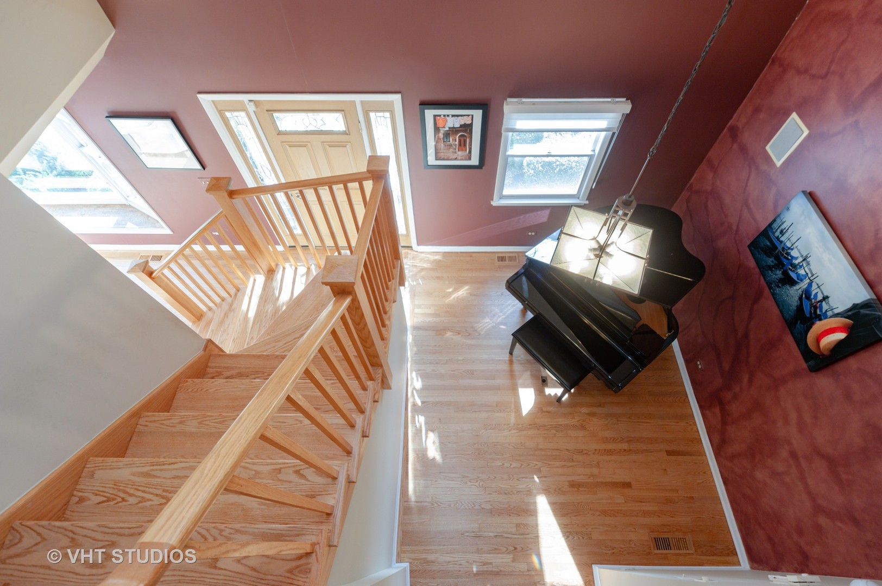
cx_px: 441
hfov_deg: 93.3
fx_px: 416
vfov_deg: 70.3
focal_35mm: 17
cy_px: 293
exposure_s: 1/8
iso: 200
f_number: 8
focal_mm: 17
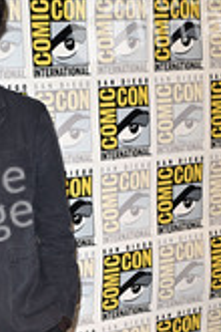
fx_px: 801
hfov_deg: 15.4
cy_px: 316
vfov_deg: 22.6
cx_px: -12
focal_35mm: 87
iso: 1600
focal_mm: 36
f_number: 4.5
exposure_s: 1/250
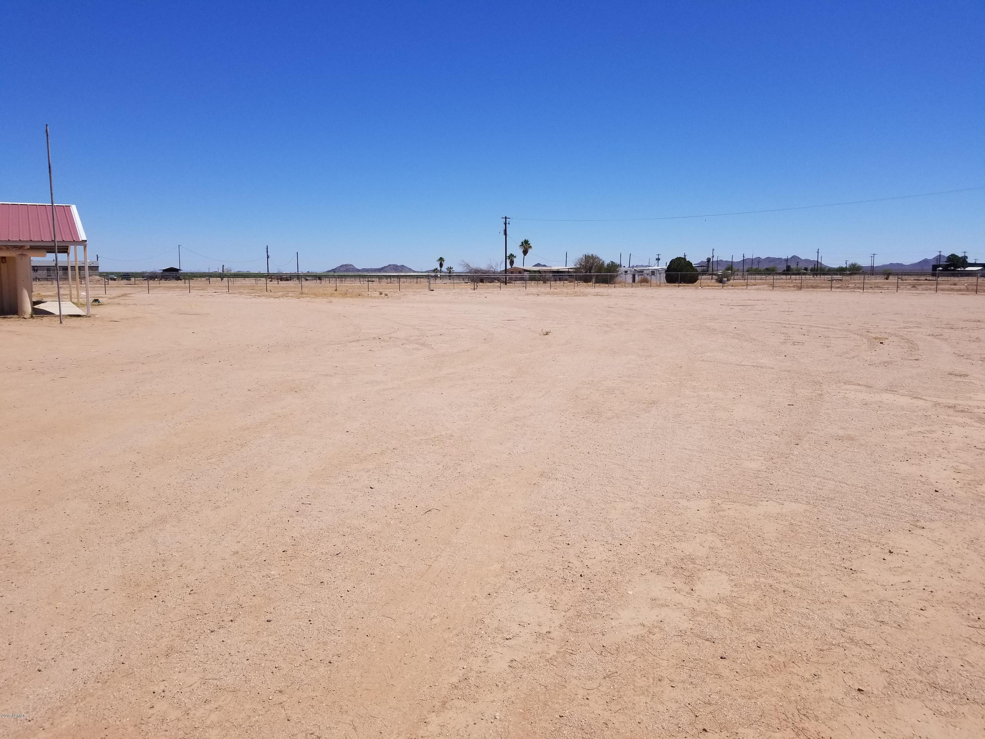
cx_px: 492
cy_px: 370
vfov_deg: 53.1
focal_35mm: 26
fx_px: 740
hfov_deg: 67.3
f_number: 1.7
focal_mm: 4.3
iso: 50
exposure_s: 1/4672
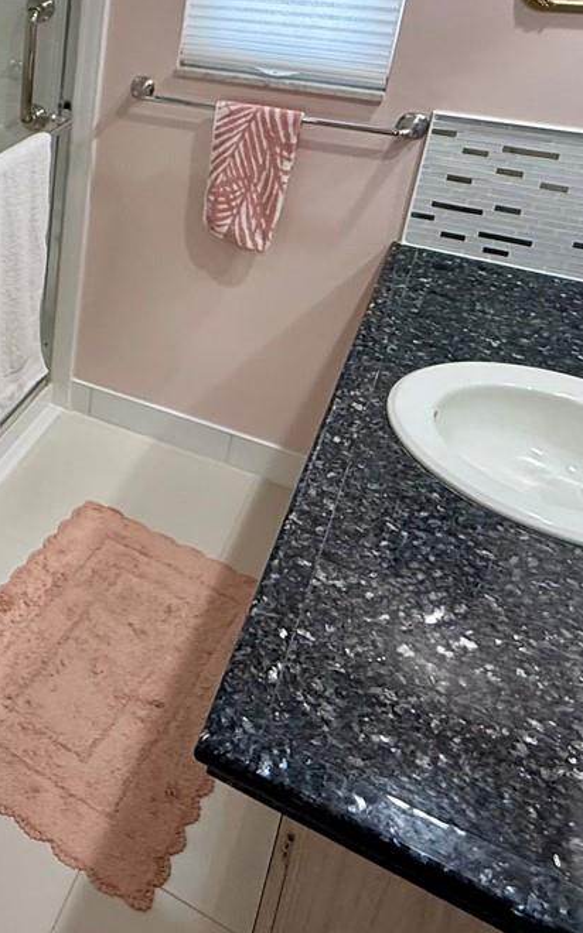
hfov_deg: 29.6
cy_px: 209
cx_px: -142
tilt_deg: -21.1
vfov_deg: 51.2
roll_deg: +0.0
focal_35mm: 36
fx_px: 916
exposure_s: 1/120
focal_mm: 2.22
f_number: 2.2
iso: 160
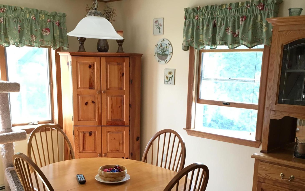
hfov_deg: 47.2
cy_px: 149
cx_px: 150
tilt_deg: -13.0
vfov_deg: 29.9
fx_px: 349
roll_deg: -2.1
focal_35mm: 42
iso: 40
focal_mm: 4.15
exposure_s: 1/30
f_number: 2.2
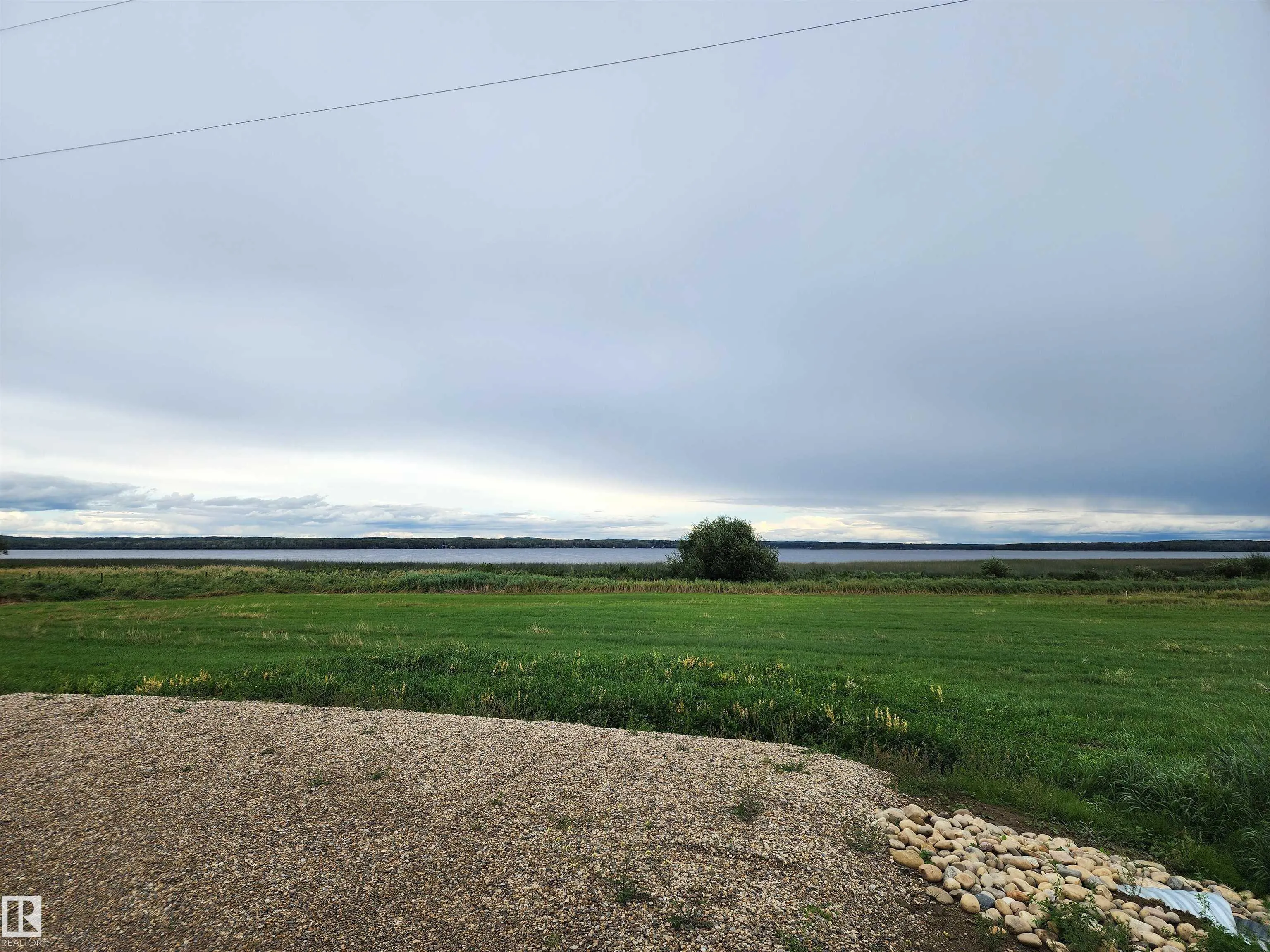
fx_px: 844
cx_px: 635
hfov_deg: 73.9
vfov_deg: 58.9
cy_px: 476
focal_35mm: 23
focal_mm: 6.4
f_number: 1.8
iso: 12
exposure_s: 1/765
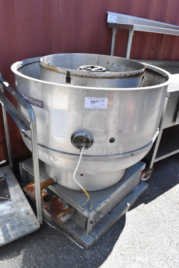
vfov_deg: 67.4
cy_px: 134
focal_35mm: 27
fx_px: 201
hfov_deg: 47.9
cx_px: 90
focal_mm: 18
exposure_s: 1/1250
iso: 6400
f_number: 18
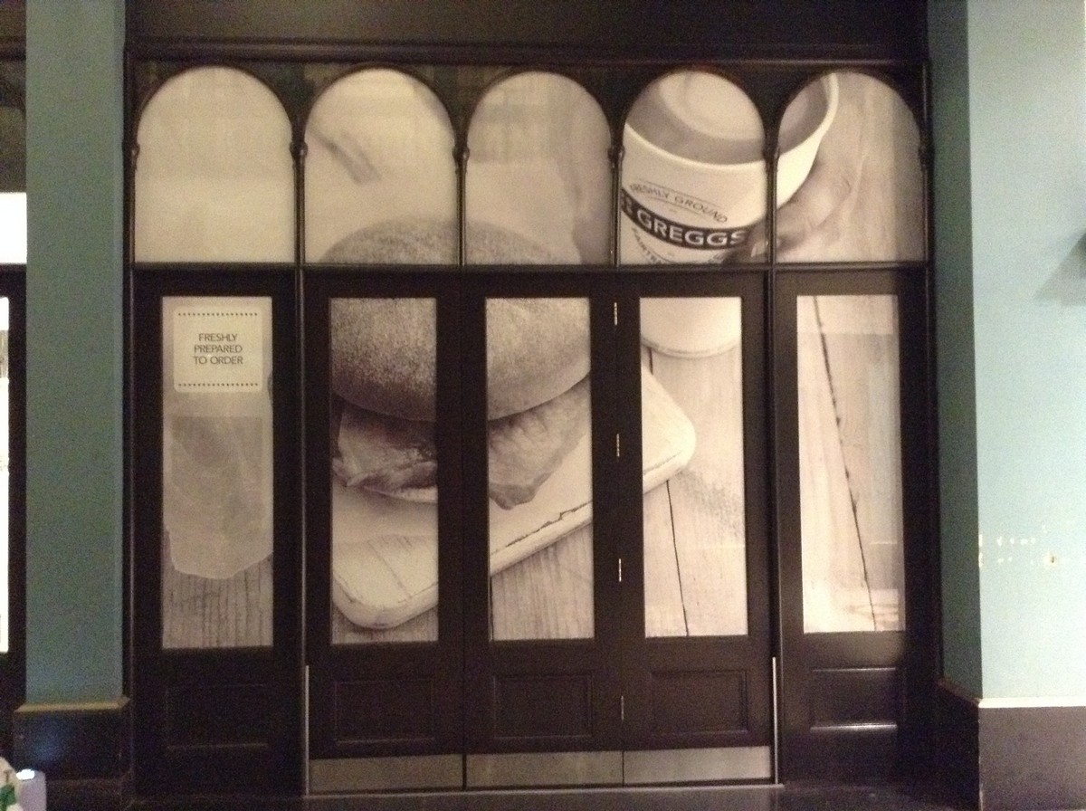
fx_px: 1034
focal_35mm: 33
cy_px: 406
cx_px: 543
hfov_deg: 55.4
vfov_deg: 42.8
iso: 640
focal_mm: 3.3
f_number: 2.4
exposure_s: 1/15
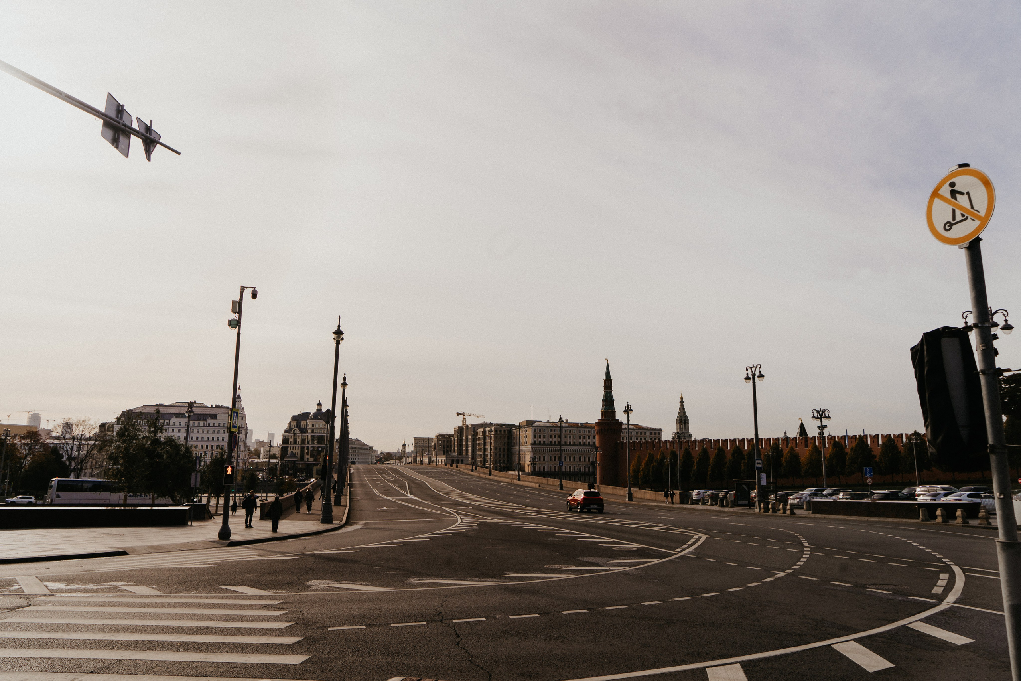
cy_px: 340
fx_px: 681
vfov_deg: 53.1
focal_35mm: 24
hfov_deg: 73.7
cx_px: 510
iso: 100
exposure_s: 1/250
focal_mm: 24
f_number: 10
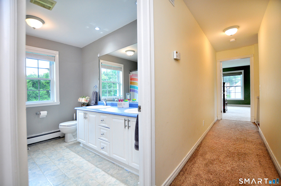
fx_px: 117
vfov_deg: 77.2
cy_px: 93
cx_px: 140
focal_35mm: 15
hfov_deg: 100.5
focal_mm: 10
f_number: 3.5
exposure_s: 1/100
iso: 640
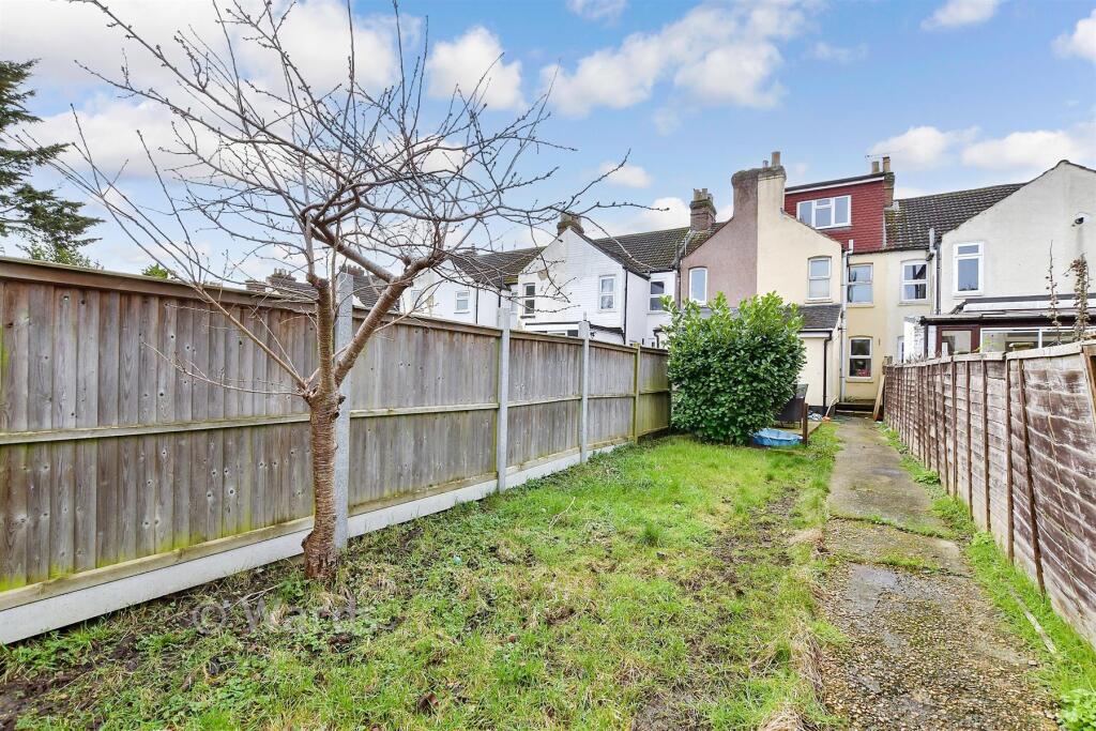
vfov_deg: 77.3
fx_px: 457
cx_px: 548
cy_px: 366
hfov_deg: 100.4
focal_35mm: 15
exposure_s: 1/250
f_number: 8
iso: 320
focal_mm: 10
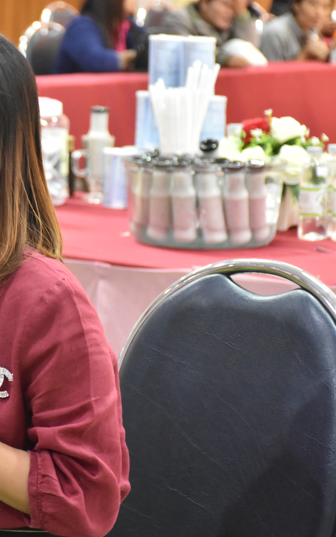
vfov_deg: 13.8
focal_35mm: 152
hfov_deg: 8.6
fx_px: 2227
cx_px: -39
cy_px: 268
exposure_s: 1/20
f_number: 5
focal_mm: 66
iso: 2500
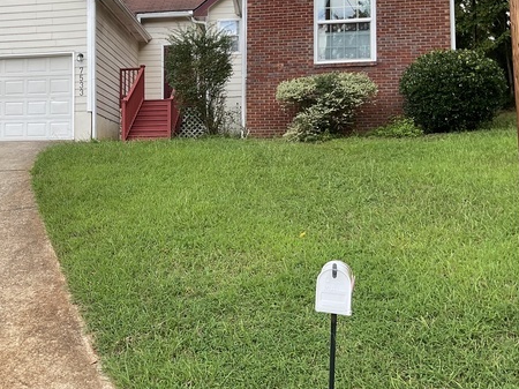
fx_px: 644
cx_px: 154
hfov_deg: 43.0
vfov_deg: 33.4
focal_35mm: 43
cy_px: 149
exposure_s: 1/284
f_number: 1.8
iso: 16
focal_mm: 3
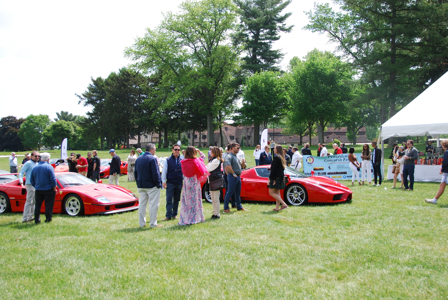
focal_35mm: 98
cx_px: 224
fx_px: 1215
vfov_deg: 14.1
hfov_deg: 20.9
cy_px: 150
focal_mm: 65
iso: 125
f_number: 5.6
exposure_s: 1/500
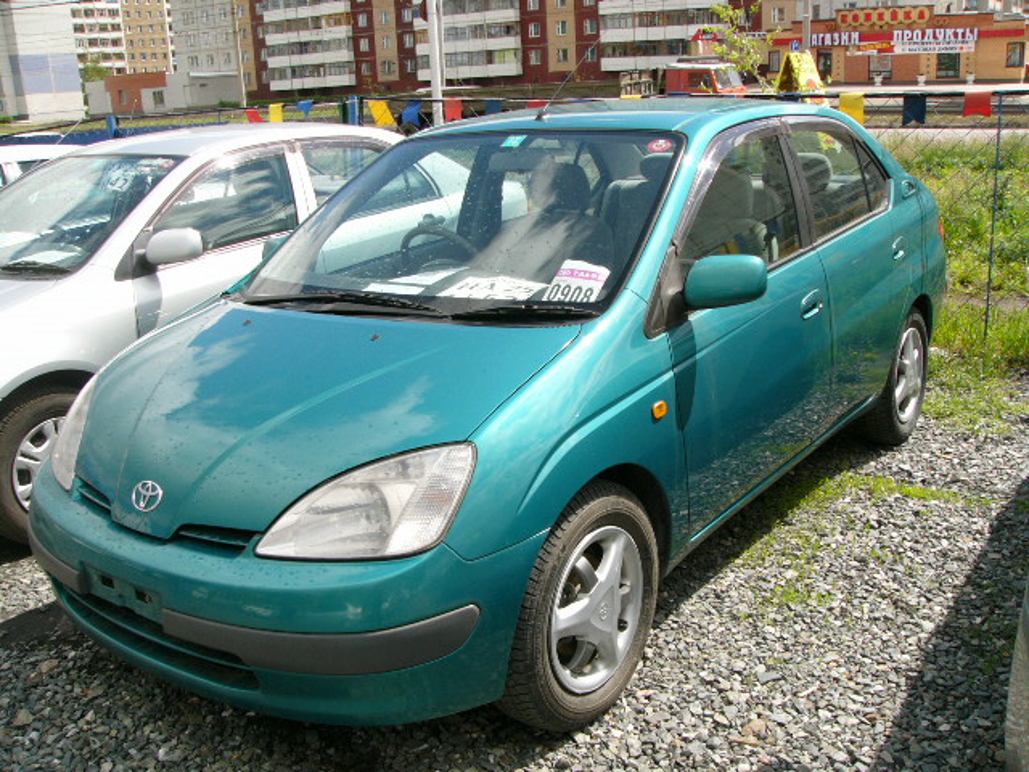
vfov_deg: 39.7
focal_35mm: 36
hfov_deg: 51.4
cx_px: 514
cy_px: 386
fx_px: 1070
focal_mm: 6
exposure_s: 1/400
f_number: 4
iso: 50
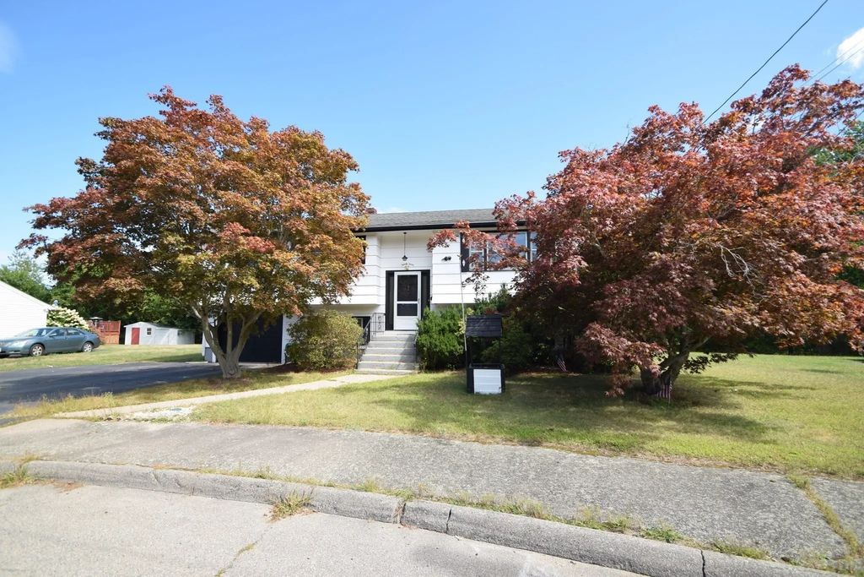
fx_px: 360
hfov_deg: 100.4
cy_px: 288
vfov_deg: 77.3
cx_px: 432
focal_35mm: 15
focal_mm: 10
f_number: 6.3
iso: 100
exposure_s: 1/160
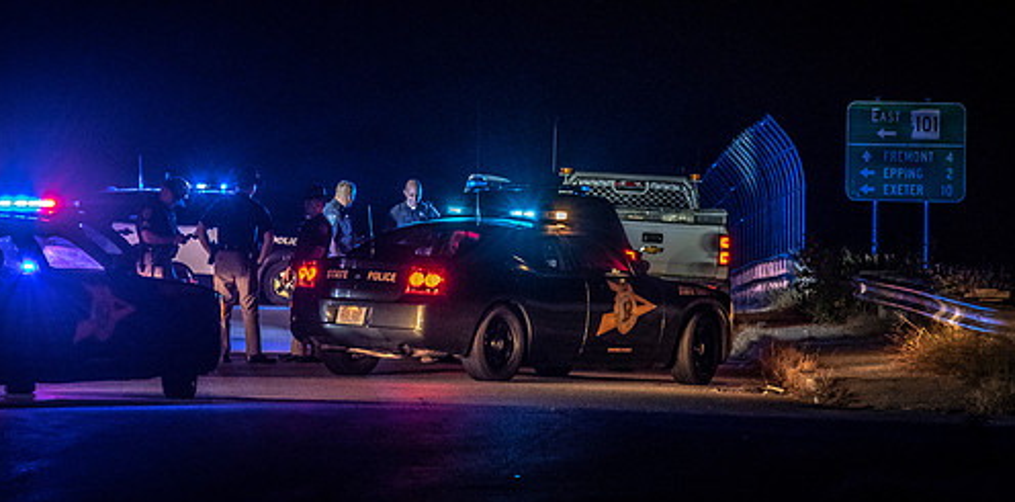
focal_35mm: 337
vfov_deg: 3.3
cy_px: 201
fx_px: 8817
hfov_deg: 6.6
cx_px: 439
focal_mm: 165
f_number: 5.3
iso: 2000
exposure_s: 1/50
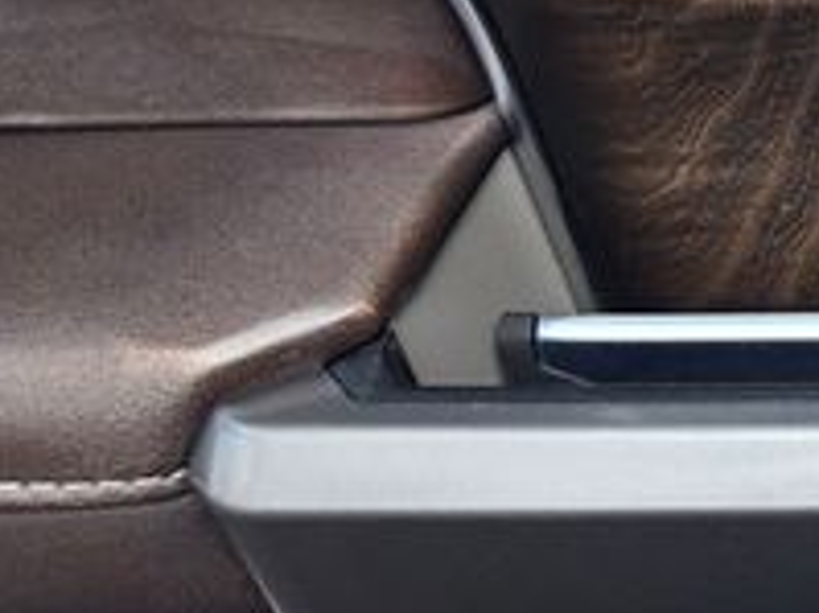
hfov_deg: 21.8
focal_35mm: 74
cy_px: 383
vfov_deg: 19.8
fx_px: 1750
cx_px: 1235
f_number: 1.8
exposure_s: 1/266
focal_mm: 5.4
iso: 25
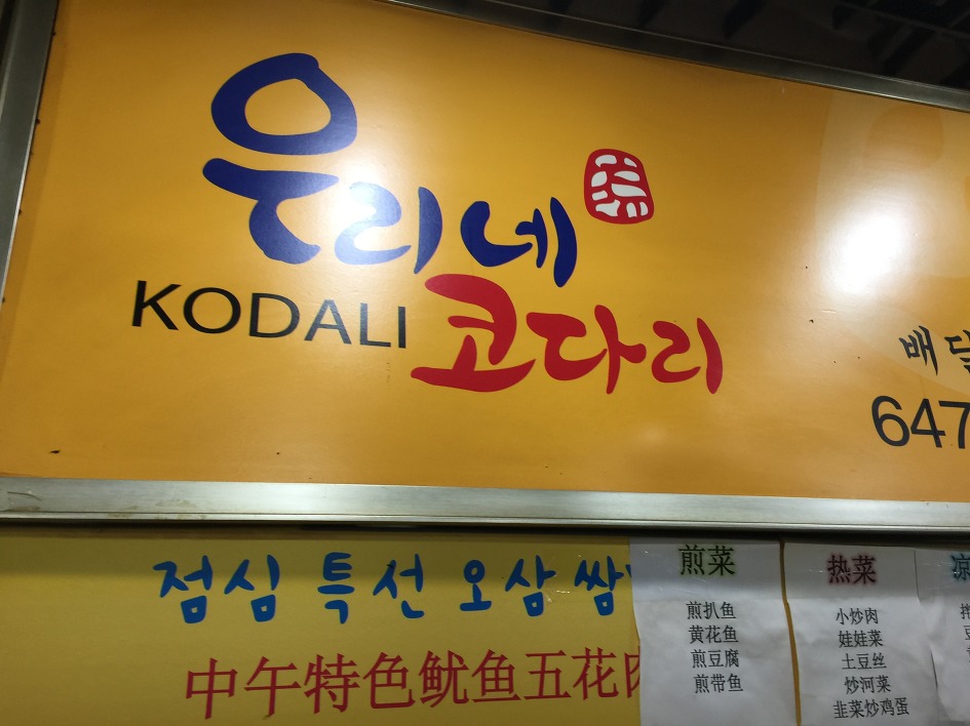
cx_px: 485
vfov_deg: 48.2
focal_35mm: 29
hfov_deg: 61.7
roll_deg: +1.1
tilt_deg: +23.5
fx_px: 812
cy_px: 363
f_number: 2.2
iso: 32
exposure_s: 1/15
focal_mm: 4.15
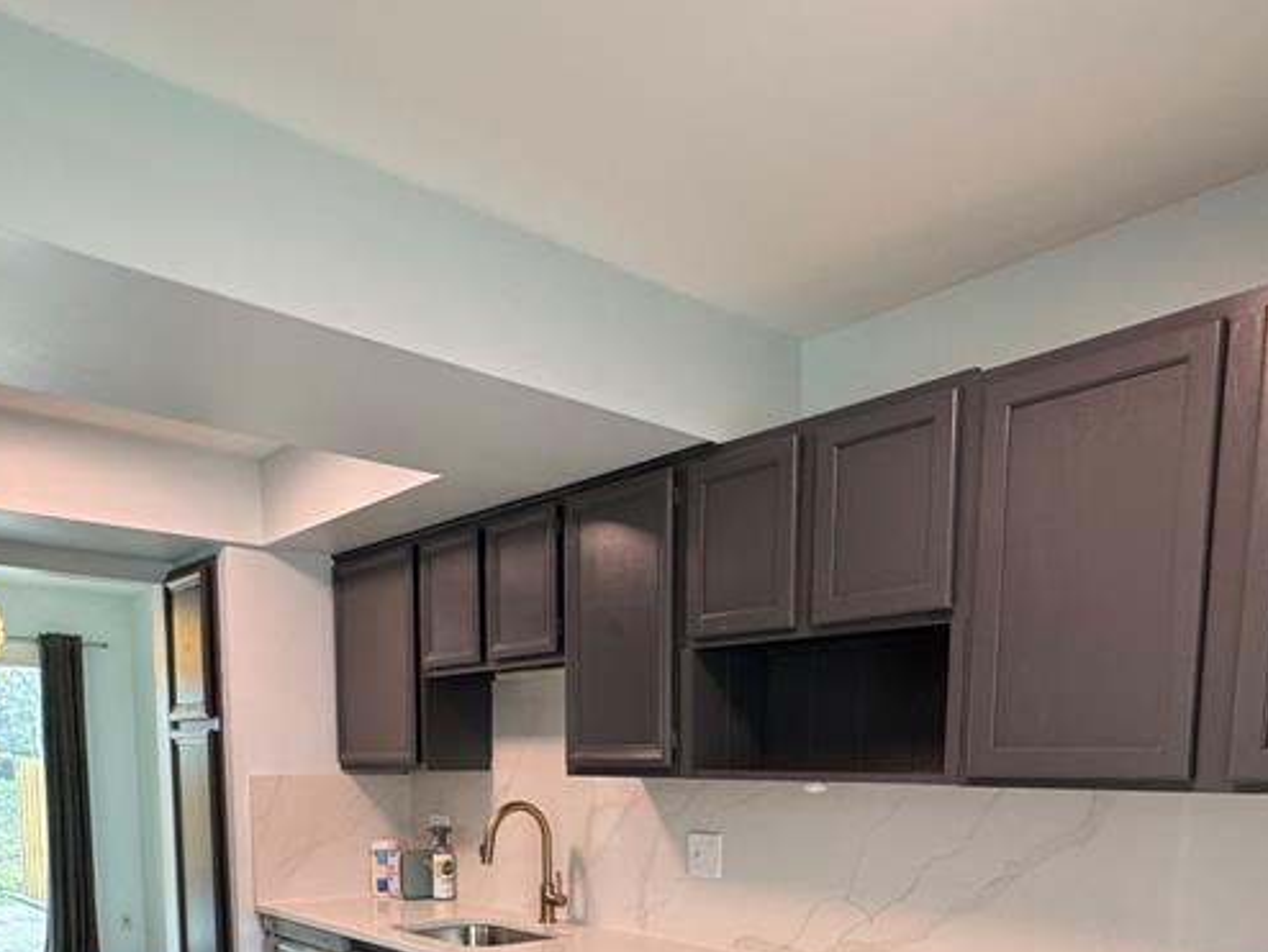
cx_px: 624
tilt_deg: -7.6
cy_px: 898
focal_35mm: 29
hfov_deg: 61.6
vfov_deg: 43.1
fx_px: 1063
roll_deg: +0.0
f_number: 2.2
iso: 250
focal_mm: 2.22
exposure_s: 1/120
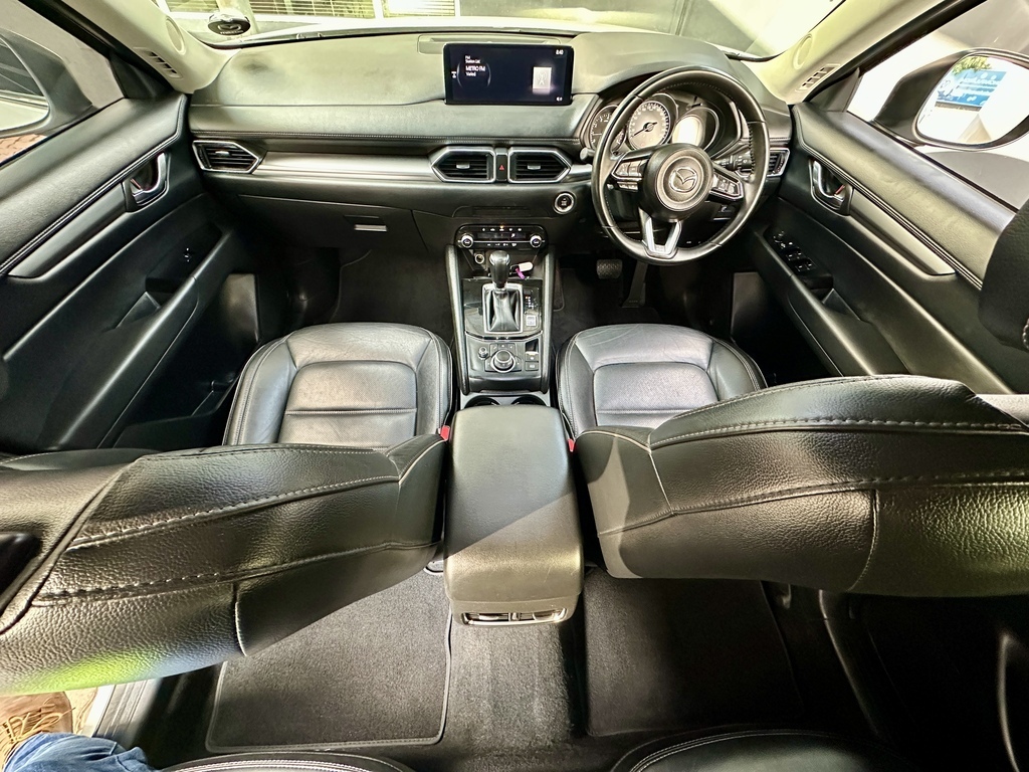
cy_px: 386
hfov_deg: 102.1
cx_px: 514
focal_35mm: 14
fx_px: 416
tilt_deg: -51.9
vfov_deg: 85.7
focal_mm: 2.22
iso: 800
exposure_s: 1/60
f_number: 2.2
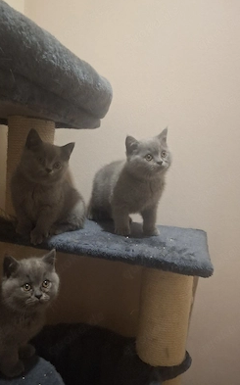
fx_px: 283
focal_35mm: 27
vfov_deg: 68.4
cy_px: 191
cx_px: 97
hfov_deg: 45.7
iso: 400
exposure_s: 1/25
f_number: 1.8
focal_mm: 4.69
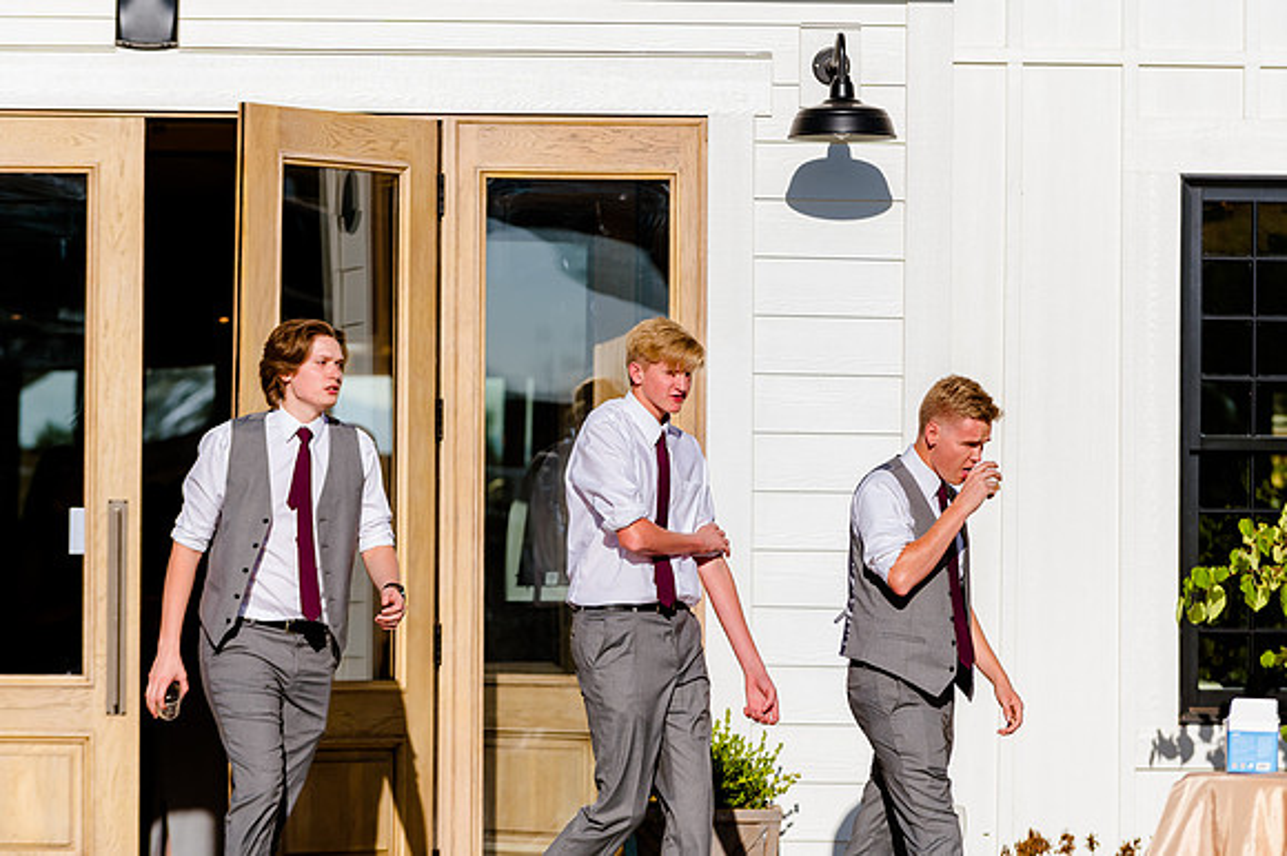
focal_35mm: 183
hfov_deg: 11.2
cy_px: 427
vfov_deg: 7.5
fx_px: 6546
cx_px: 643
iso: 160
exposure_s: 1/2500
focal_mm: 180
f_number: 4.5
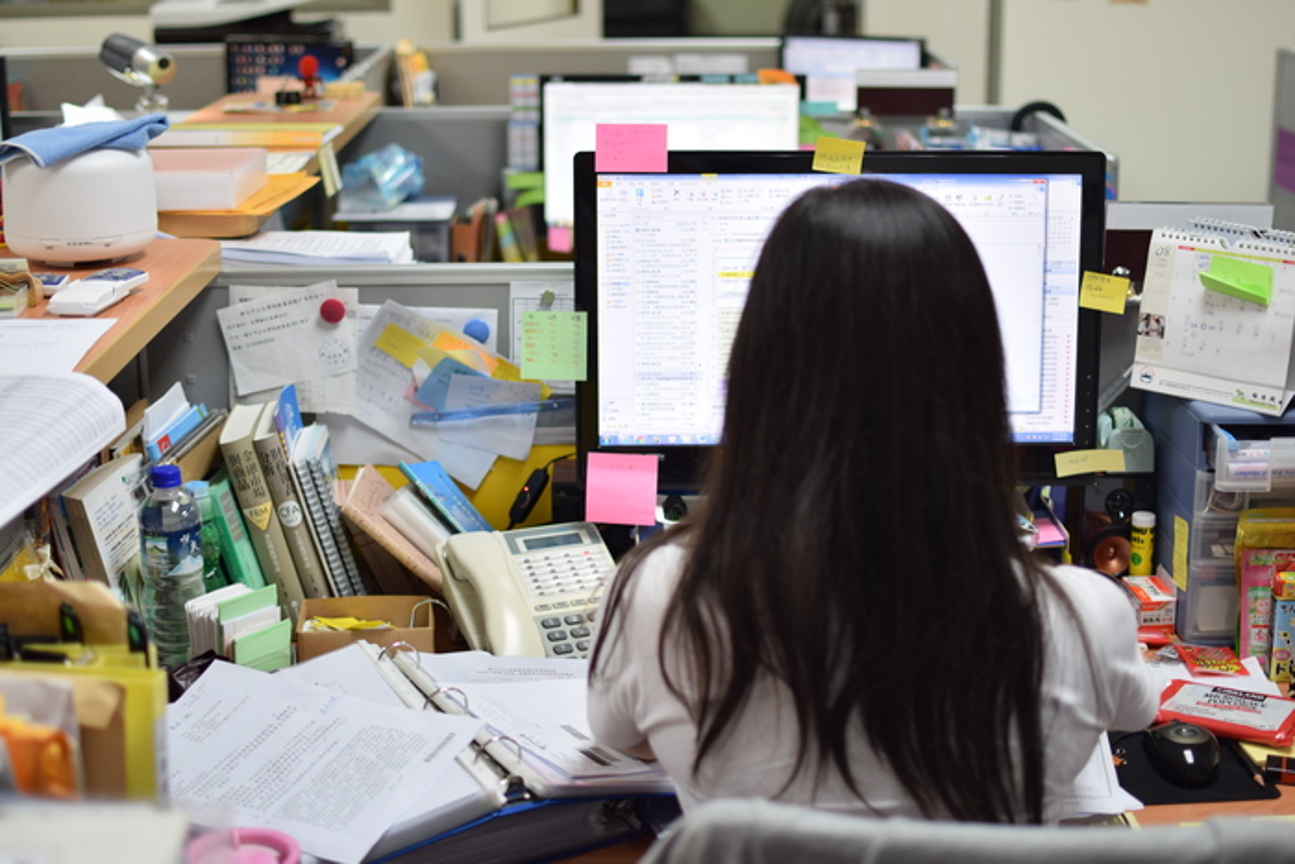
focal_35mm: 52
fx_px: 1889
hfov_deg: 37.8
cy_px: 432
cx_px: 648
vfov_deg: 25.8
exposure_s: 1/60
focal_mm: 35
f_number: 2.2
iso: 160
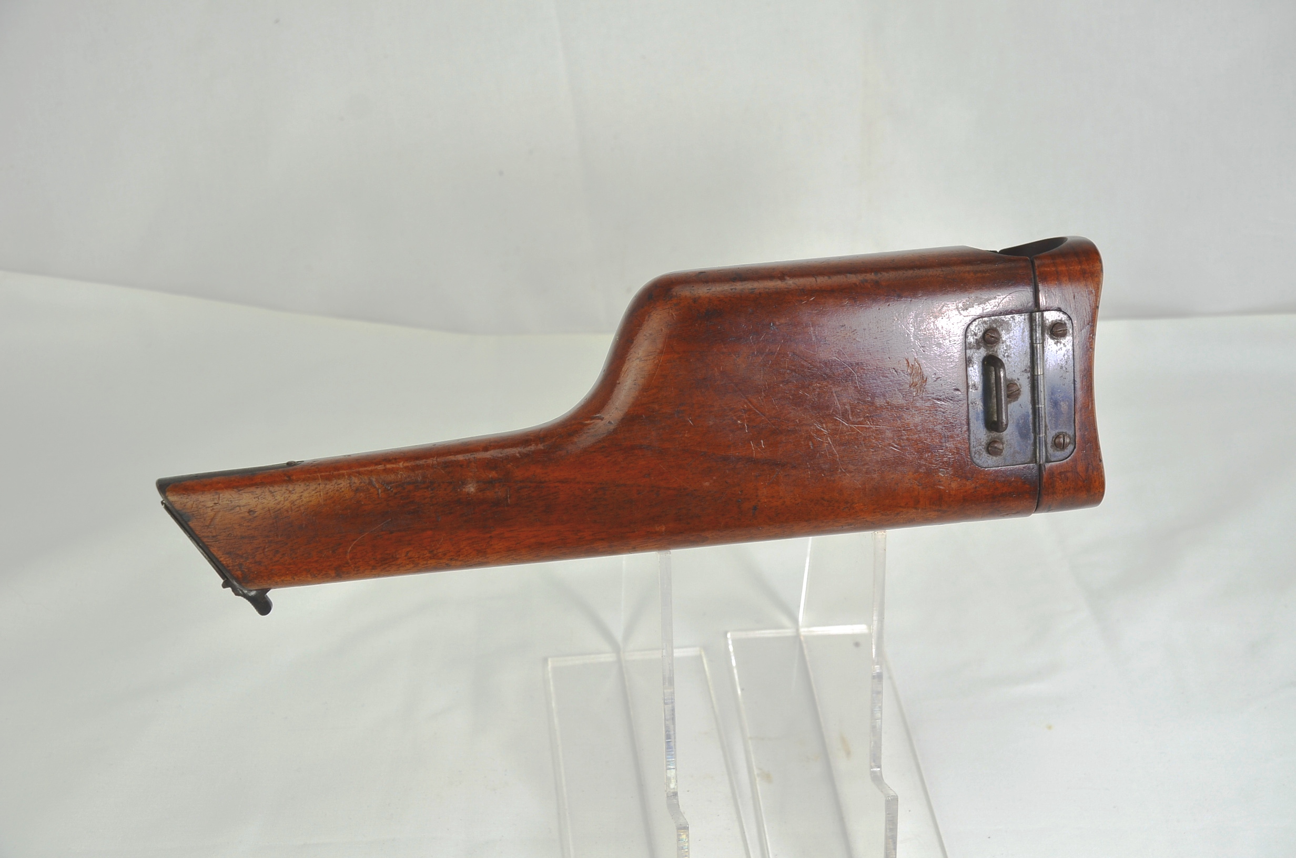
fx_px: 1509
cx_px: 648
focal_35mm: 42
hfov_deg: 46.5
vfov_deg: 31.8
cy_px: 429
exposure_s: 1/125
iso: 200
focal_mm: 28
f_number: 5.6
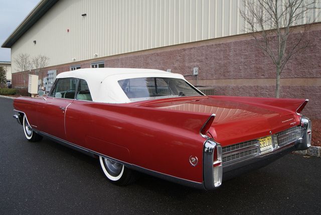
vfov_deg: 43.7
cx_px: 160
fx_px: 268
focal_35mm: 30
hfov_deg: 61.9
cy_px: 108
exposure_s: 1/100
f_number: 10
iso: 100
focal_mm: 20
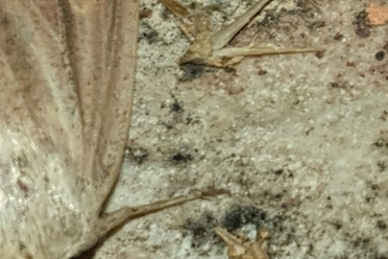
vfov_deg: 21.9
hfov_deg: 30.6
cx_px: 21
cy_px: 156
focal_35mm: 62
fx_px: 668
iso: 50
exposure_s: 1/902
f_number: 1.5
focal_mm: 4.3
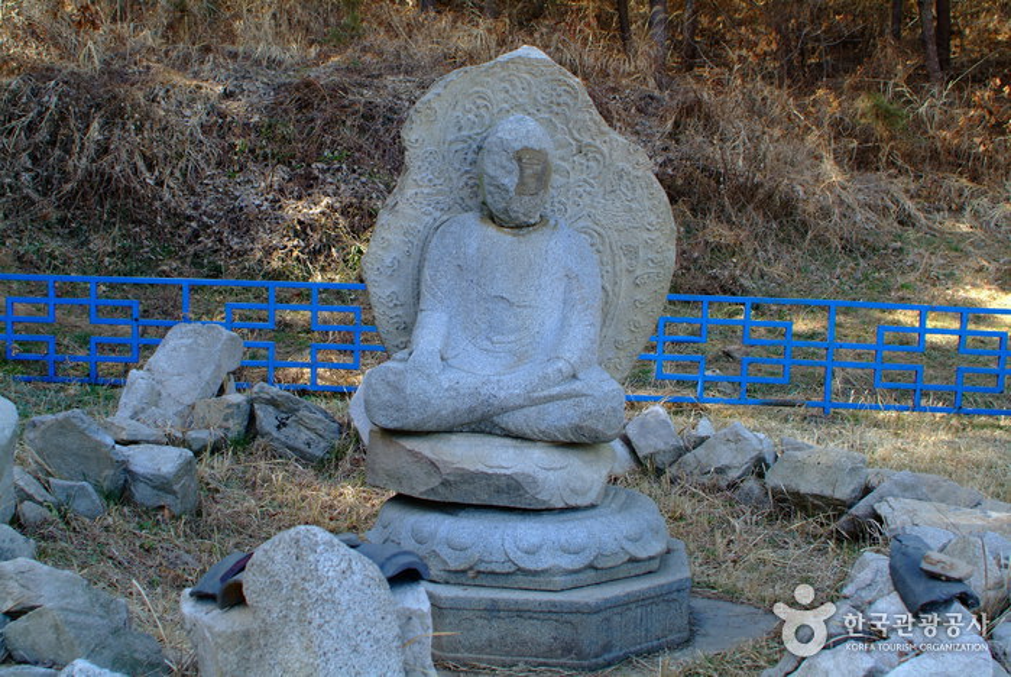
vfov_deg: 32.0
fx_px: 1181
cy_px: 338
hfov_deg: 46.3
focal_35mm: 42
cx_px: 506
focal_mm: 28
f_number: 4
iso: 100
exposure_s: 1/60
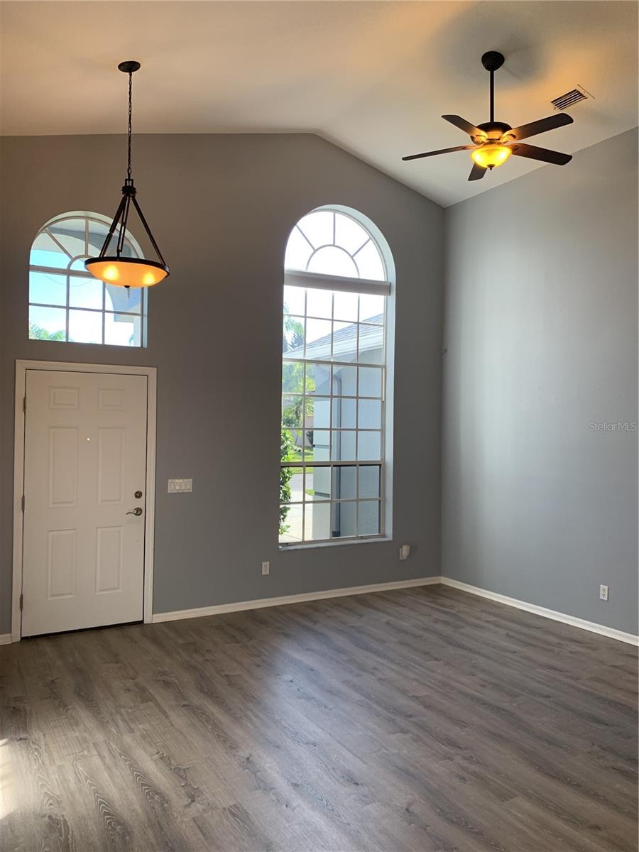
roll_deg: -2.2
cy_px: 426
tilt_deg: +0.3
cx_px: 320
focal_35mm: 26
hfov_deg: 53.1
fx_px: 640
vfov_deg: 67.3
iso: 80
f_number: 1.8
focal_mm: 4.25
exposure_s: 1/120
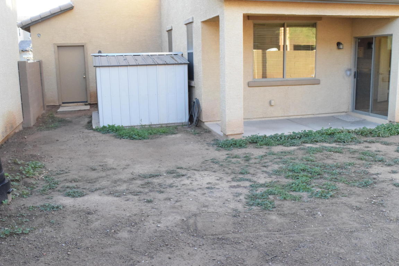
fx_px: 399
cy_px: 133
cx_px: 200
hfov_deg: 53.1
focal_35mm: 36
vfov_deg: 36.9
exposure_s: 1/400
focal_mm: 24
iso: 6400
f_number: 10
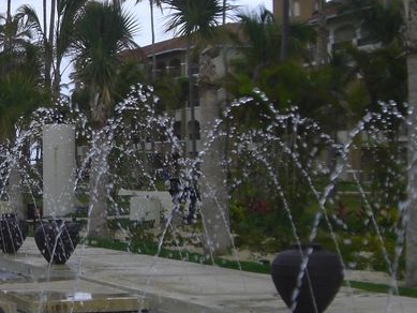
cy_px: 134
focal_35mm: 100
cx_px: -17
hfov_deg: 19.0
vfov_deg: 14.8
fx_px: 1205
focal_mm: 6.2
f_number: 8
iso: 100
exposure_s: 1/160
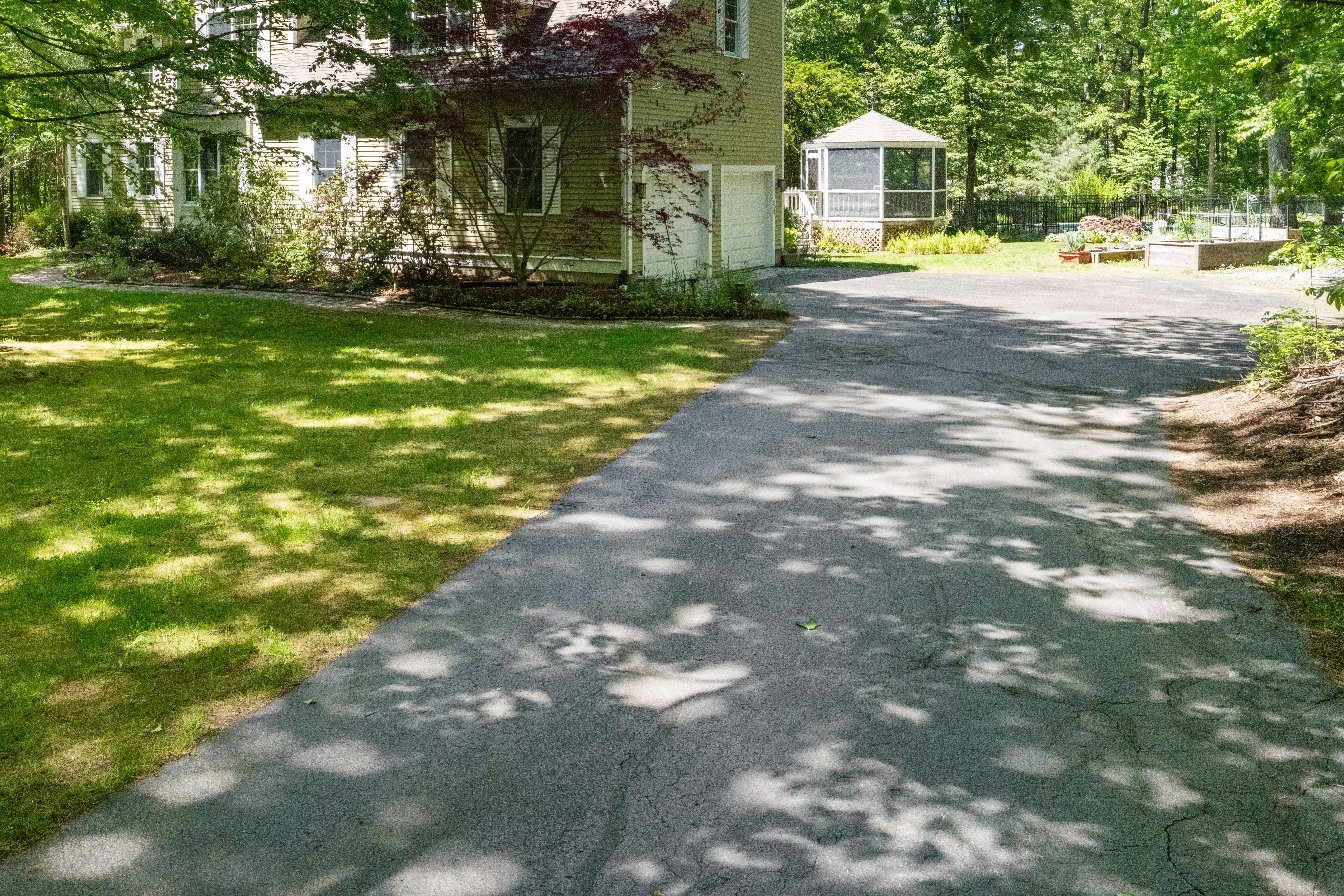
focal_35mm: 30
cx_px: 516
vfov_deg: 41.3
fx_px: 1108
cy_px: 126
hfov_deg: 61.7
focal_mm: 15.9
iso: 3200
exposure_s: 1/400
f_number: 11
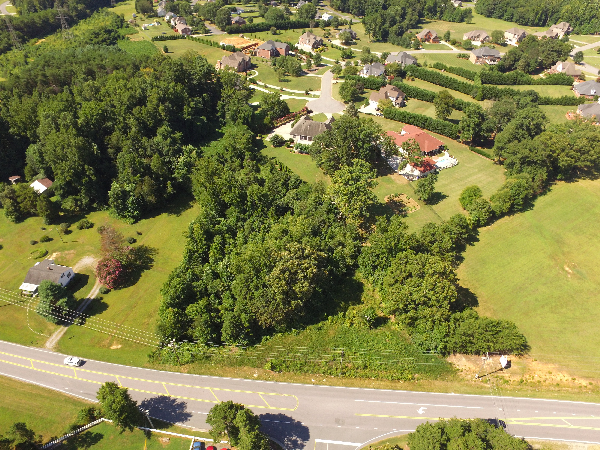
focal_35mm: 20
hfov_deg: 81.7
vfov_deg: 66.0
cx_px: 300
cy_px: 225
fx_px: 347
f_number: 2.8
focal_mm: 3.61
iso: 100
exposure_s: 1/577
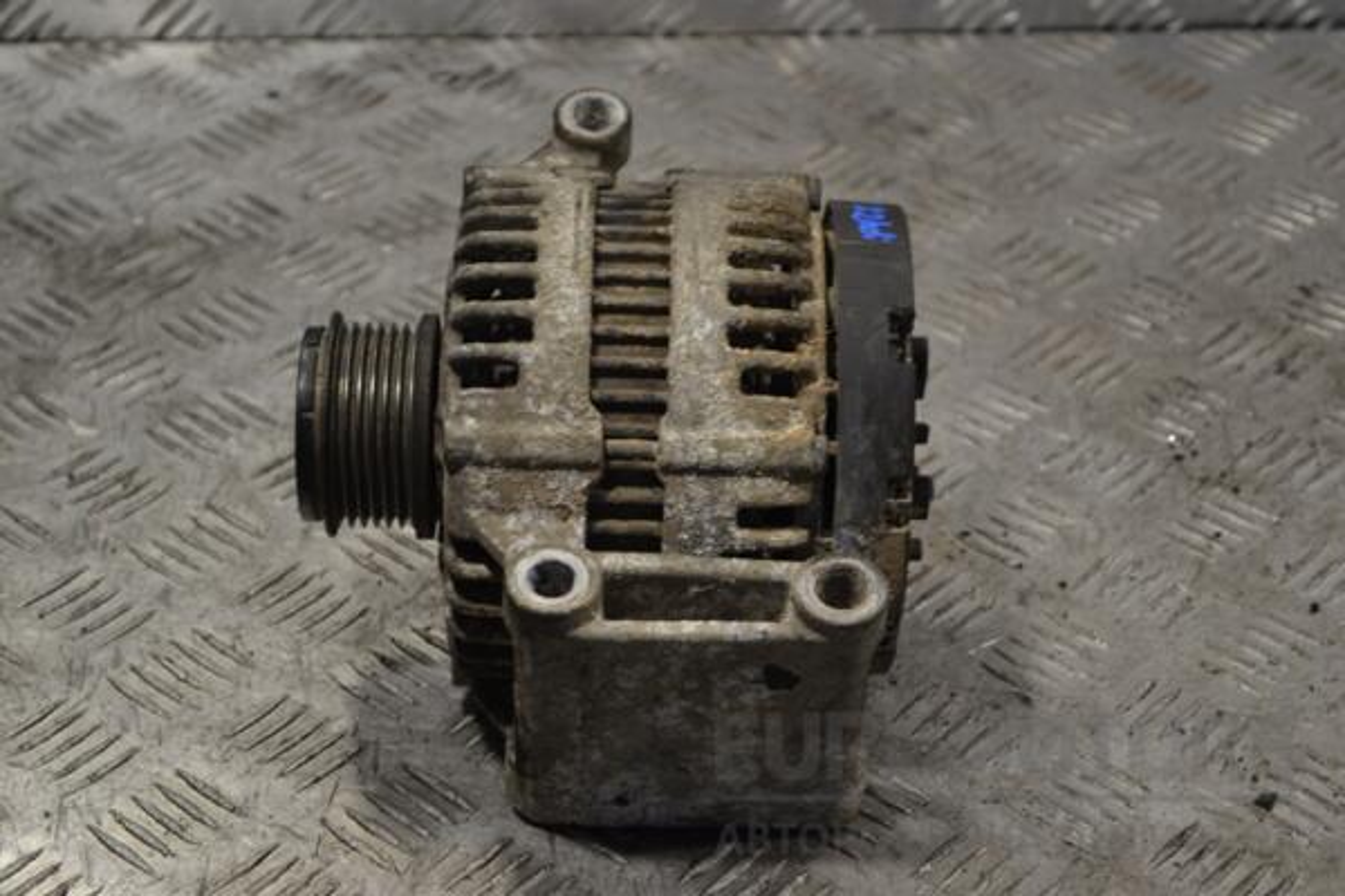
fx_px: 3082
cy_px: 448
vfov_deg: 16.6
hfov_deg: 24.6
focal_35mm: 82
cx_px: 672
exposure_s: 1/100
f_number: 5.6
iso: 400
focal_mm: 55
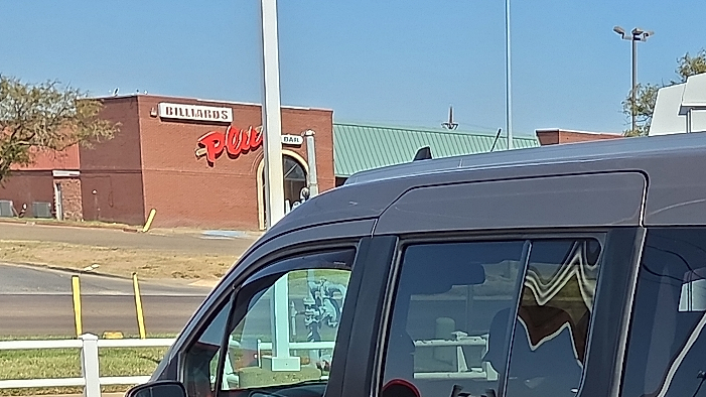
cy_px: 572
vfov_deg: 13.2
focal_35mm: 87
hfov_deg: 22.9
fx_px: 1628
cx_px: 793
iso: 25
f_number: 1.8
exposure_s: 1/1667
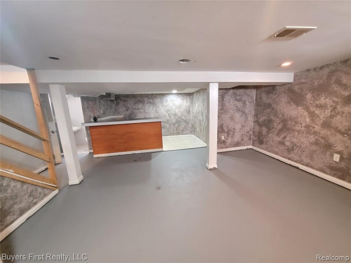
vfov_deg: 89.9
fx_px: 132
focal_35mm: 13
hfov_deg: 106.2
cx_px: 176
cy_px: 132
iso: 800
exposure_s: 1/24
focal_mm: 1.74
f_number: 2.2
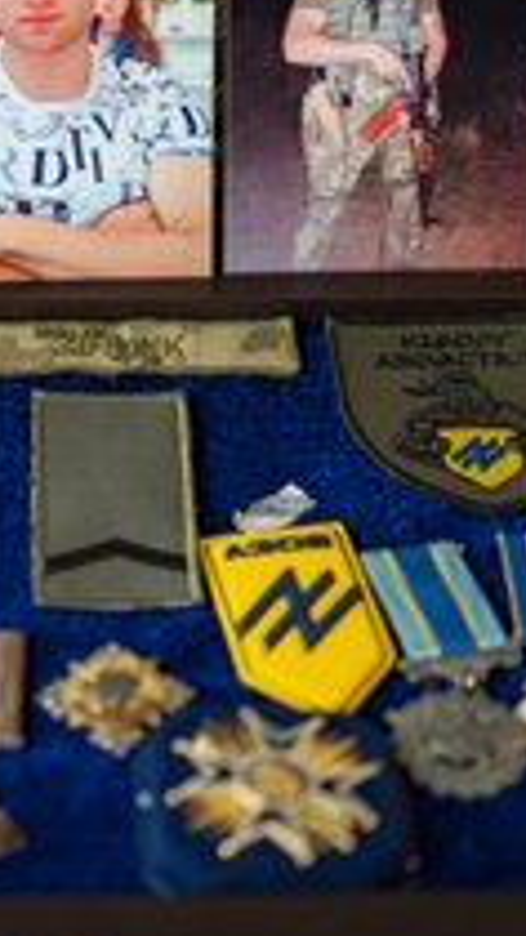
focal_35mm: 110
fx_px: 2730
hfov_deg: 10.9
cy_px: 386
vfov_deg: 19.4
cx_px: -58
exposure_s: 1/160
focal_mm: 55
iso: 160
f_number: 1.8
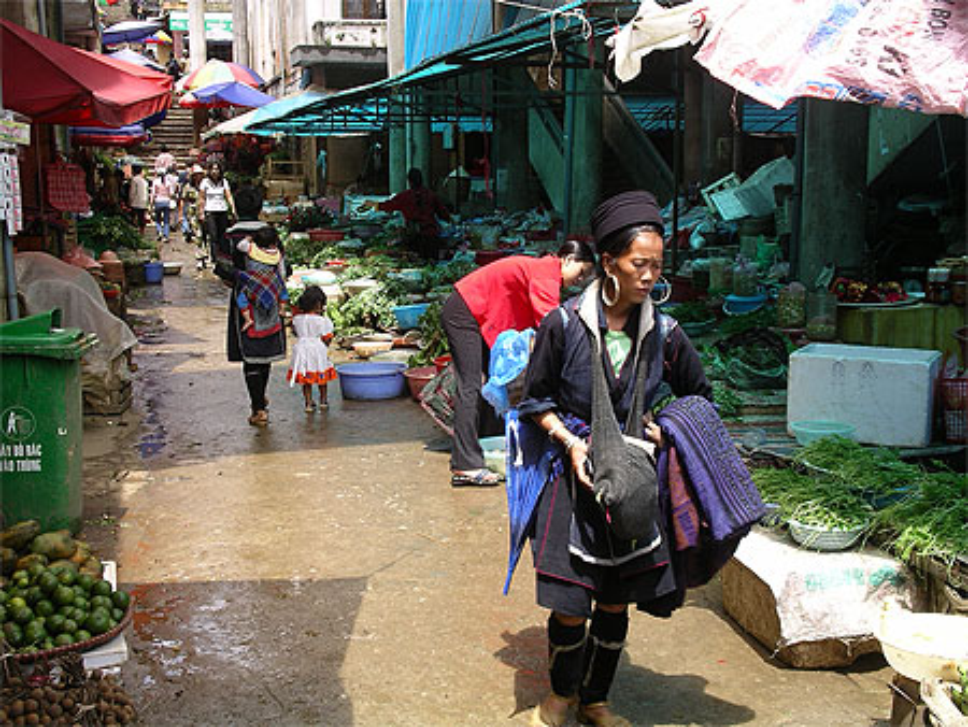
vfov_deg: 28.1
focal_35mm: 52
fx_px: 1455
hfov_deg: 36.8
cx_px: 484
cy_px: 364
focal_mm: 10.9
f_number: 3.5
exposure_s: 1/151
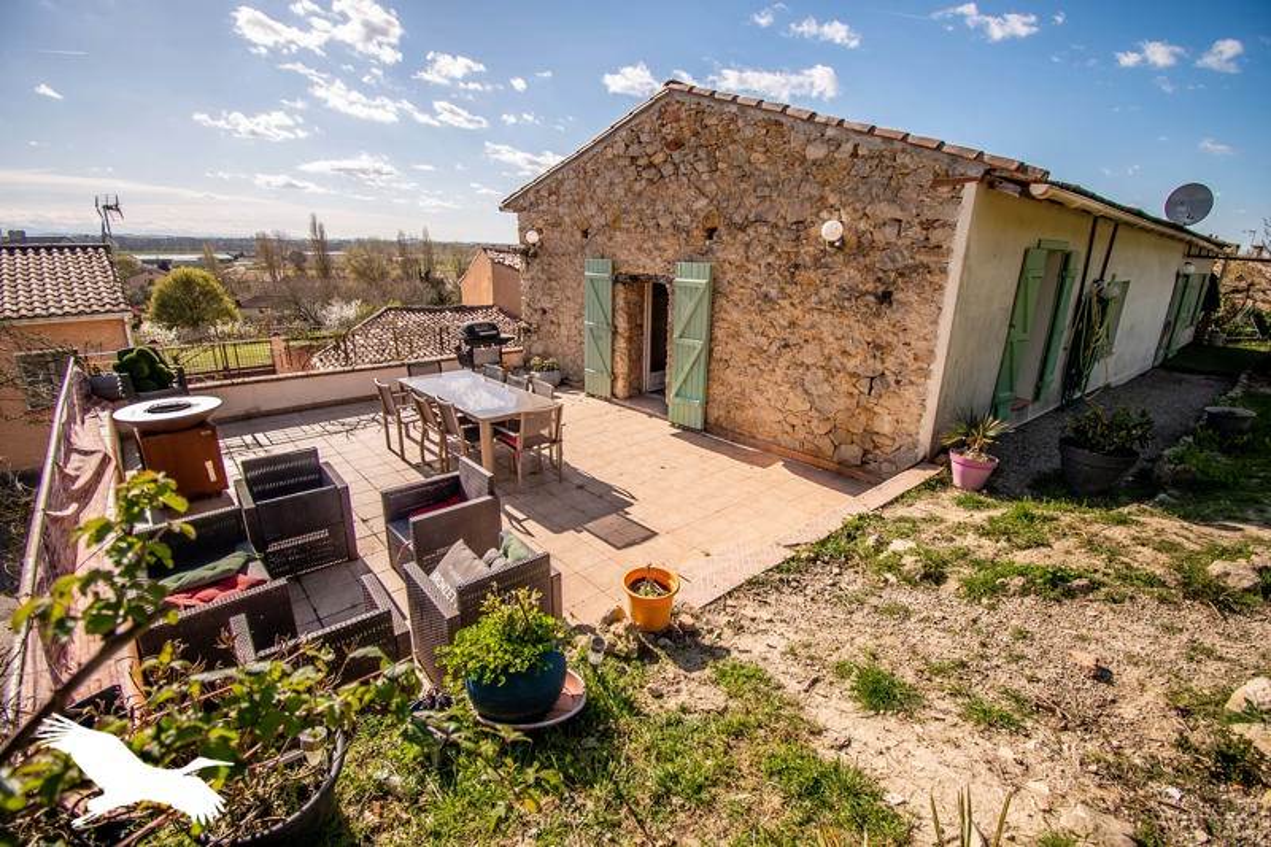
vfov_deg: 77.3
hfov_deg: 100.4
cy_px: 424
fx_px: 529
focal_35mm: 15
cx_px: 636
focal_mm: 10
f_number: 5
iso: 200
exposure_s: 1/1250
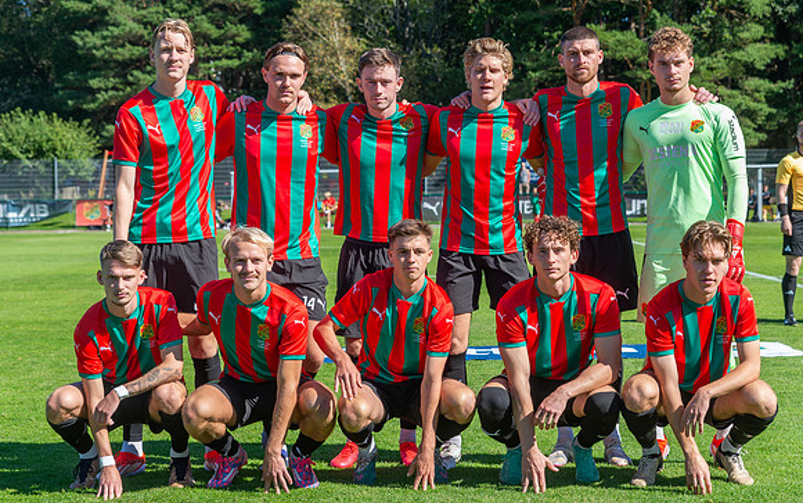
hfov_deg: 23.8
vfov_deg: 15.1
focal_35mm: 87
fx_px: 1900
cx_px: 459
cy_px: 231
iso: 200
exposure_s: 1/800
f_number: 4
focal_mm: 65
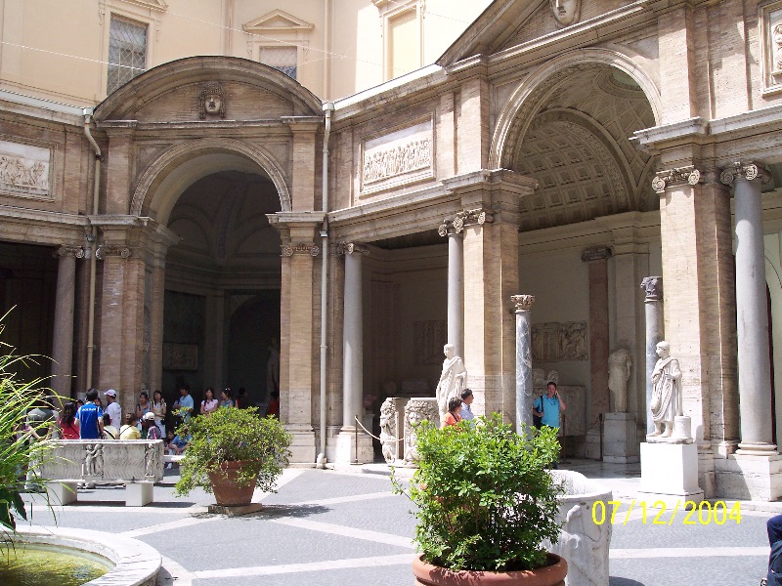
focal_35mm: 38
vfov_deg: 37.7
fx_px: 858
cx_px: 391
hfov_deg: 49.0
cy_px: 293
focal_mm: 8
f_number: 4.8
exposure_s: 1/350
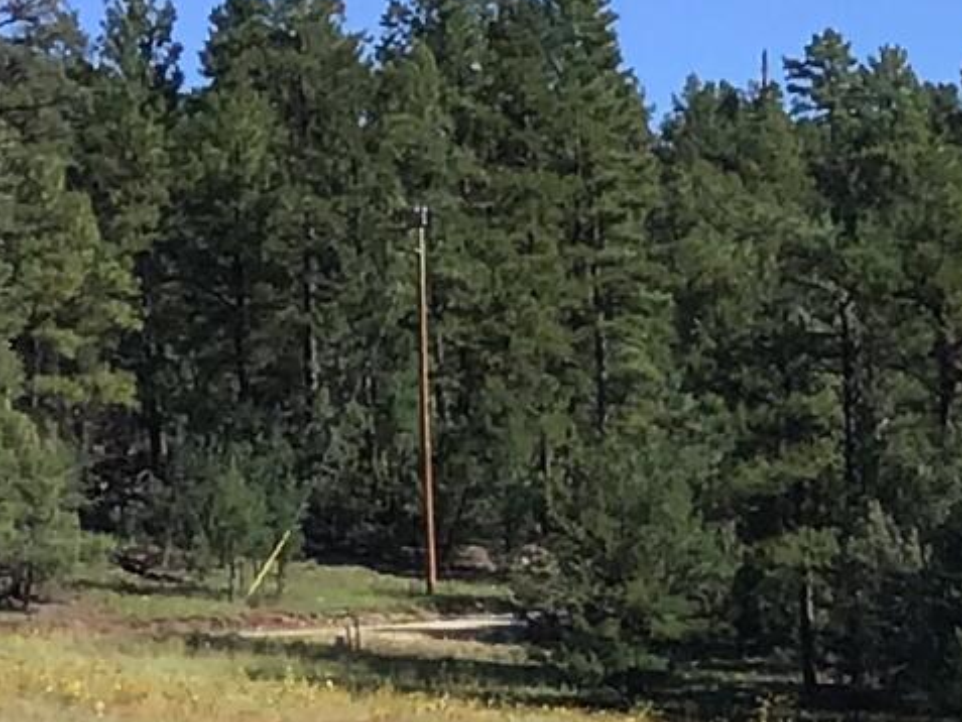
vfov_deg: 7.5
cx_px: 1888
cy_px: 1121
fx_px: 5421
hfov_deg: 9.5
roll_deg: -0.3
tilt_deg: -3.2
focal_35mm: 195
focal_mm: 3.3
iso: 25
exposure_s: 1/1031
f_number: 2.4
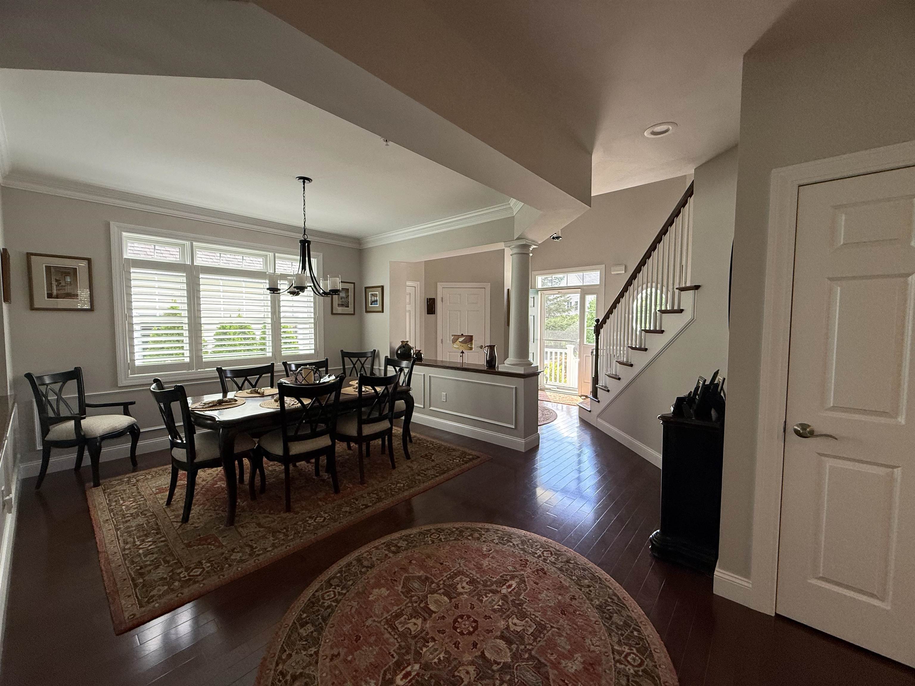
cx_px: 458
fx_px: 370
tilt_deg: -3.3
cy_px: 343
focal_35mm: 14
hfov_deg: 102.1
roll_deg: -0.3
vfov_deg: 85.7
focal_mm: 2.22
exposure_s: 1/99
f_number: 2.2
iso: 160
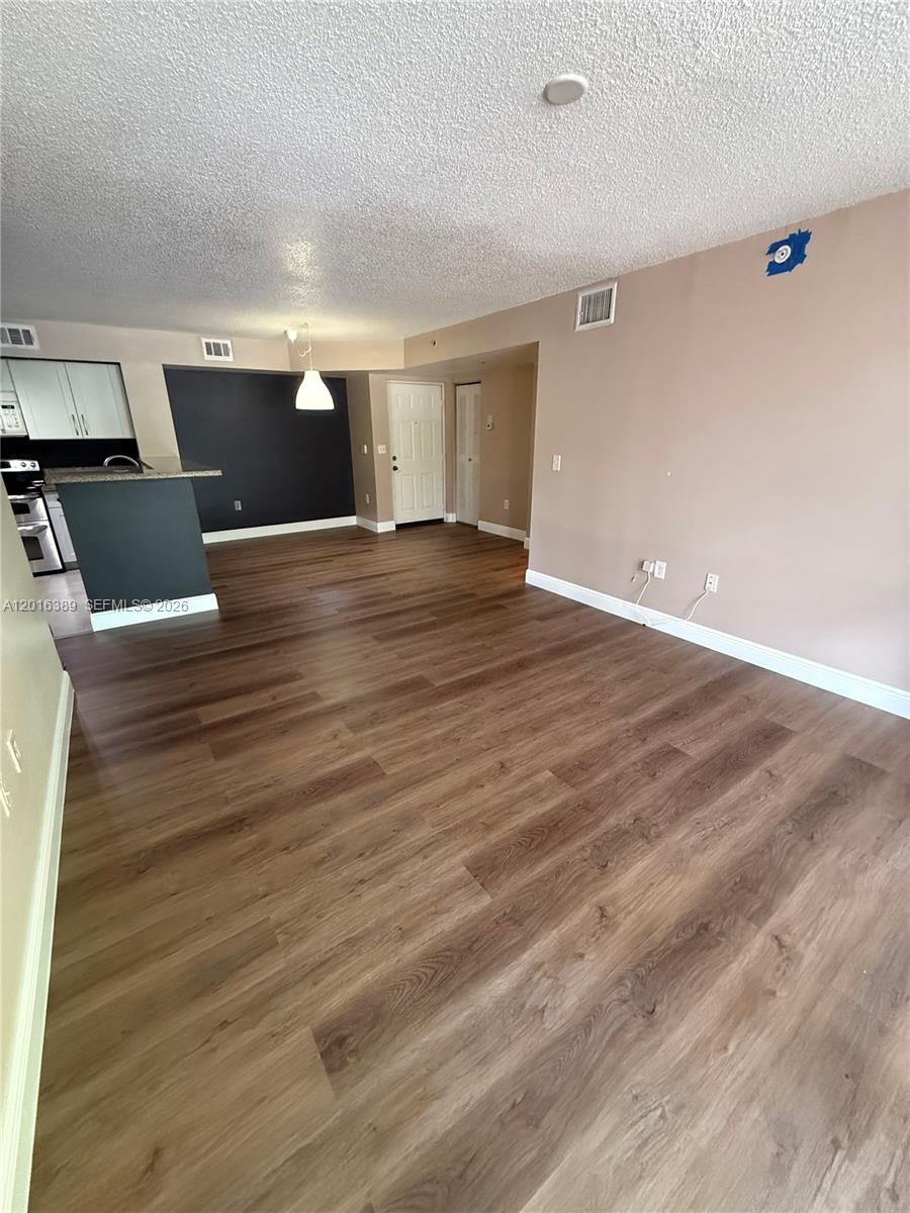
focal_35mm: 14
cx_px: 455
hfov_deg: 85.7
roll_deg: -0.2
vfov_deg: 102.1
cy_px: 606
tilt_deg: -19.5
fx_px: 491
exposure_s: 1/60
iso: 800
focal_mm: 2.22
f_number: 2.2
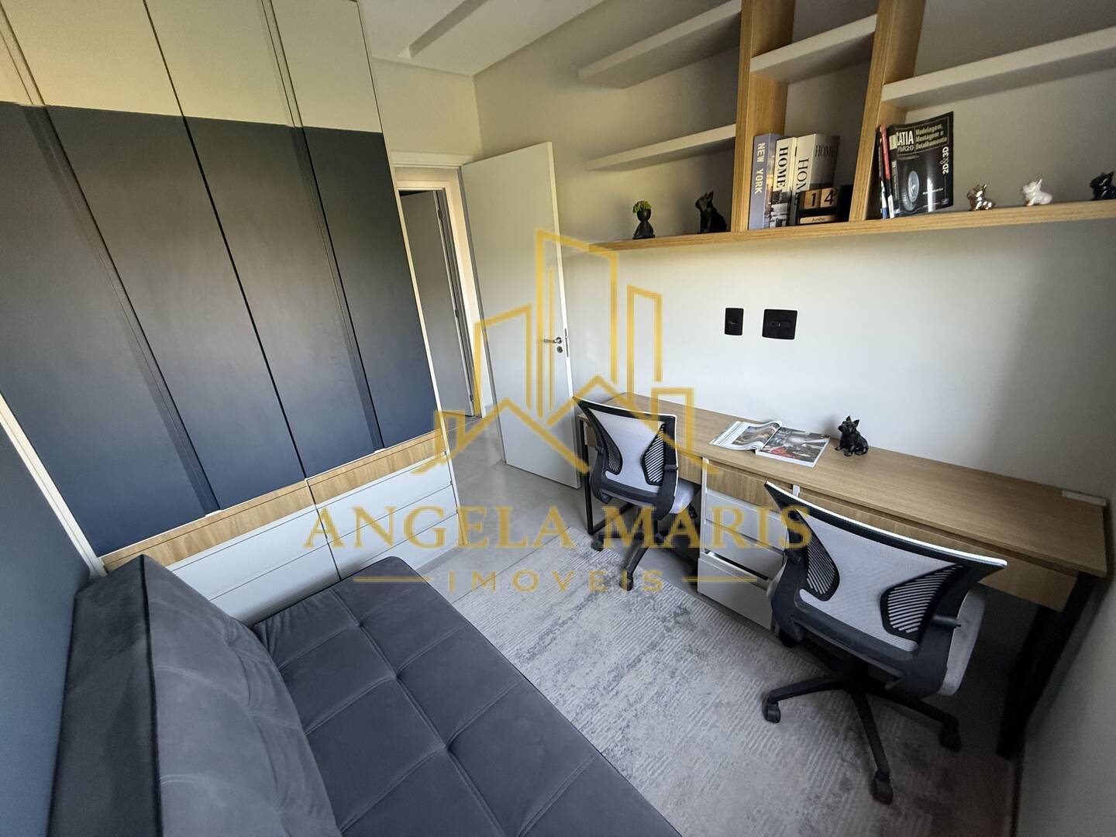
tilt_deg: -17.7
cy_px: 418
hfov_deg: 102.1
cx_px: 558
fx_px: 451
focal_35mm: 14
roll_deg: +6.7
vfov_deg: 85.7
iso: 250
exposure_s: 1/99
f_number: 2.2
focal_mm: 2.22
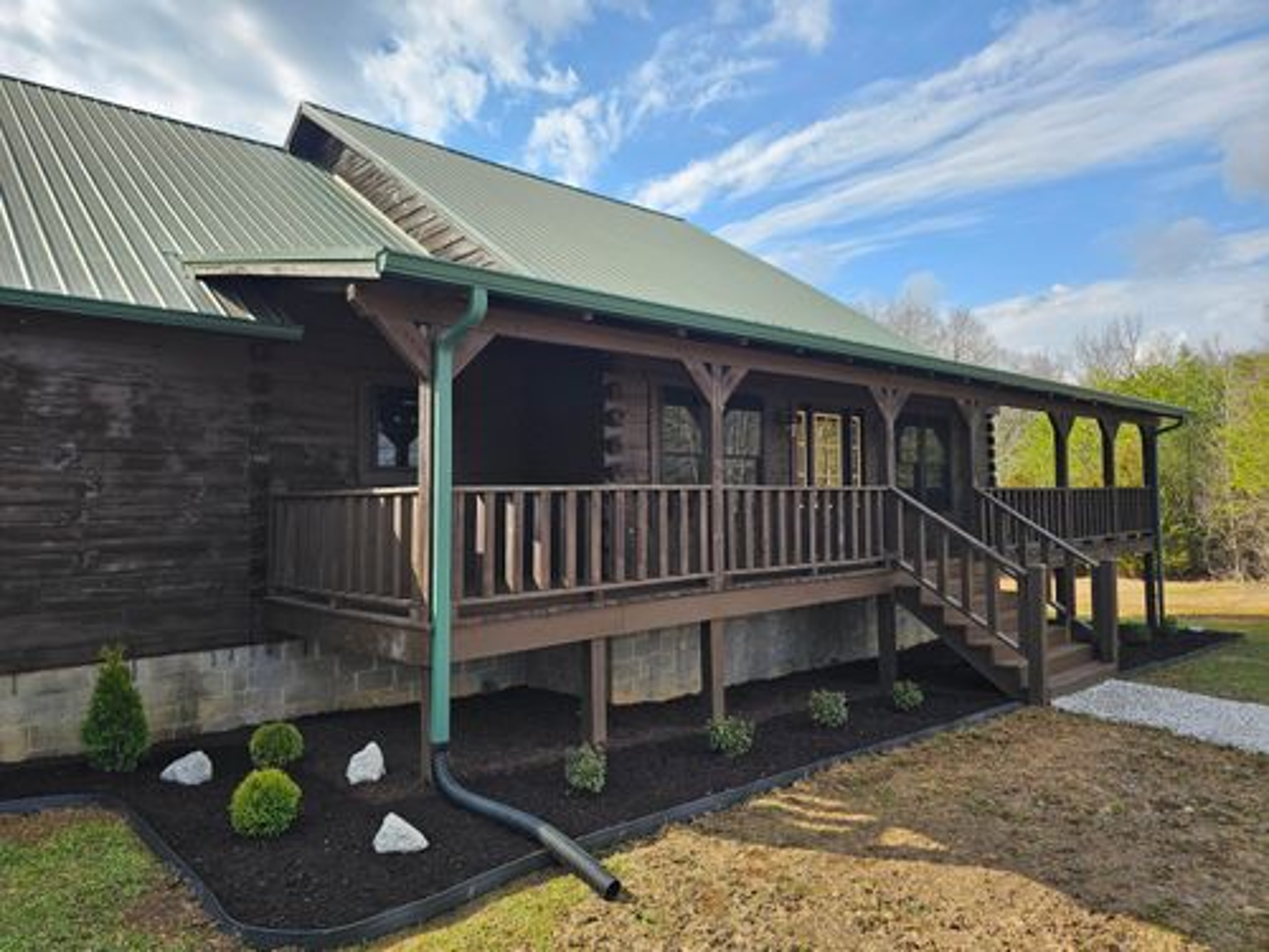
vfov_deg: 58.9
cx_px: 634
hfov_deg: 73.9
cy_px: 476
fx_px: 843
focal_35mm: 23
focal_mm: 6.3
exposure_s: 1/523
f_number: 1.7
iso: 16
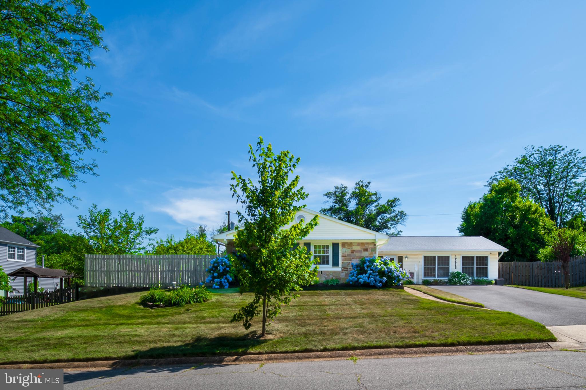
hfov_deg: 86.9
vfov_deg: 64.5
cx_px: 293
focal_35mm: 19
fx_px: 309
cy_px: 195
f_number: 32
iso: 320
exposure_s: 1/500
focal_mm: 19
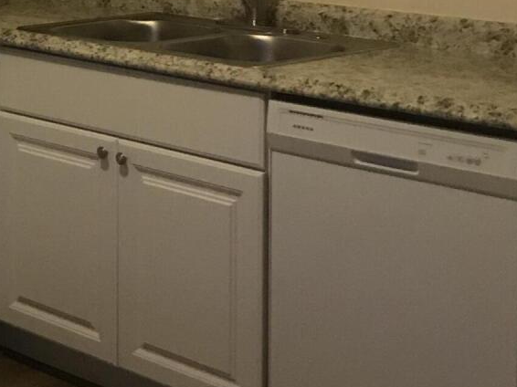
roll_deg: -0.5
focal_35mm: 99
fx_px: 1478
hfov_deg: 19.0
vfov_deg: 14.5
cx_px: -66
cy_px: -59
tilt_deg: -4.0
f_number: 1.8
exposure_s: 1/15
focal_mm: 3.99
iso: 80
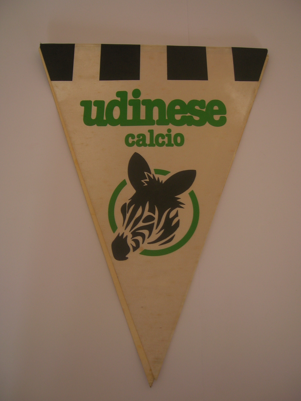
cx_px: 150
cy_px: 200
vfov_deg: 52.6
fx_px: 406
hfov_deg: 40.7
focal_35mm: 35
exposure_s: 1/30
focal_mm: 5.8
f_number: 2.9
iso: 50
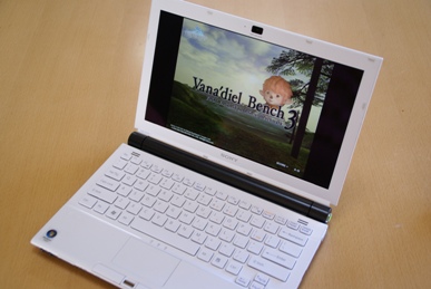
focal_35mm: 45
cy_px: 144
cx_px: 216
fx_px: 539
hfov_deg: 43.6
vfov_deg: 29.9
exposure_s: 1/50
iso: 250
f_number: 4
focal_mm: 30
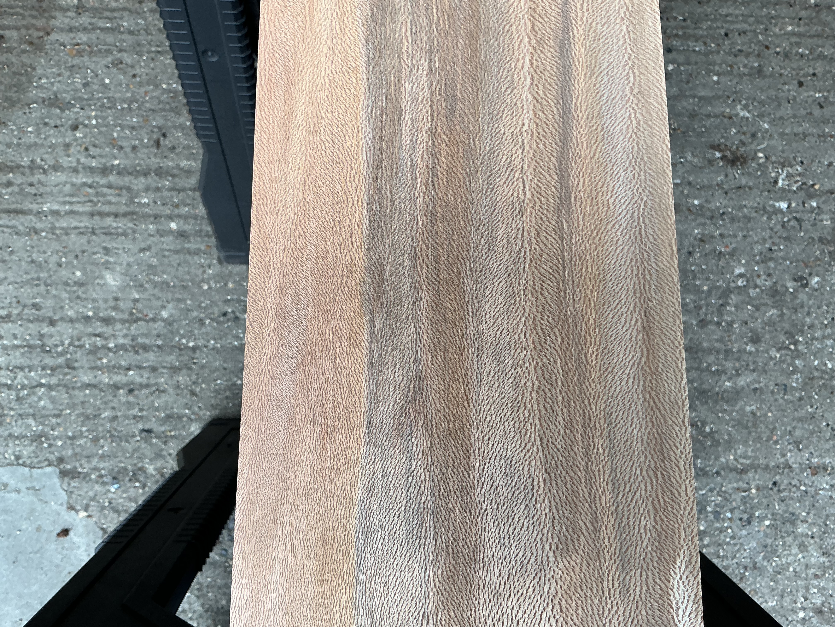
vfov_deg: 48.2
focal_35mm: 29
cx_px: 418
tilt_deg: -78.5
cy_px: 314
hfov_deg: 61.7
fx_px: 700
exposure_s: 1/100
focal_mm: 3
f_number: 1.8
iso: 20
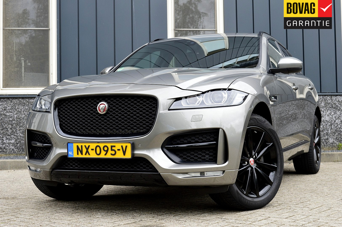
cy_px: 114
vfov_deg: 23.7
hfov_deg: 35.1
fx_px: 541
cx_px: 171
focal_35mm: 57
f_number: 9
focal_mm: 38
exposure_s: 1/100
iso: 400
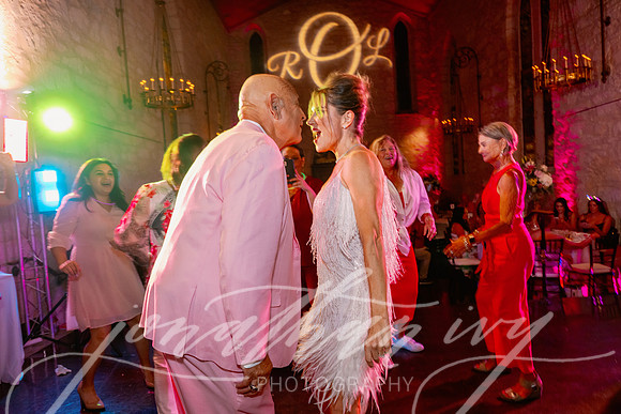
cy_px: 207
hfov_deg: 73.7
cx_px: 310
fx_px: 414
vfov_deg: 53.2
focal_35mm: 24
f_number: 3.5
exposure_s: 1/80
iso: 1000
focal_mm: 24
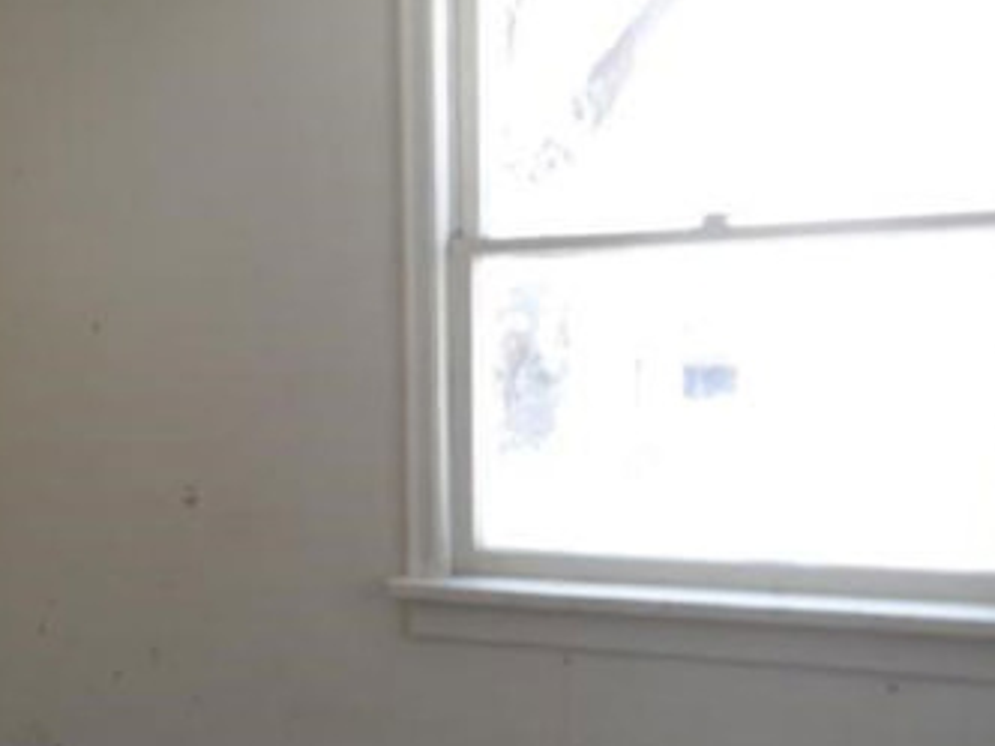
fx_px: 1552
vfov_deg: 26.9
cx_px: 60
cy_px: 503
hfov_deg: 33.3
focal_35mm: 54
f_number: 3.1
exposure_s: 1/45
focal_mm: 4.9
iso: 80
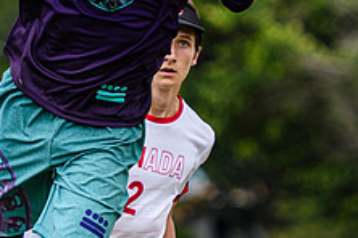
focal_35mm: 880
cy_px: 19
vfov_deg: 1.6
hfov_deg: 2.3
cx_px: 95
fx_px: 8750
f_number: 3.2
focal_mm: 160
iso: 100
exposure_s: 1/1600
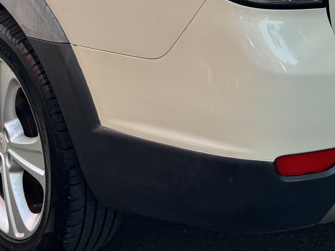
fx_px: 842
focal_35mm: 87
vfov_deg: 16.2
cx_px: 169
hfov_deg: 22.5
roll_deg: -0.5
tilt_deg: -11.9
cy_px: -63
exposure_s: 1/522
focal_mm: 6.76
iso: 80
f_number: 1.78
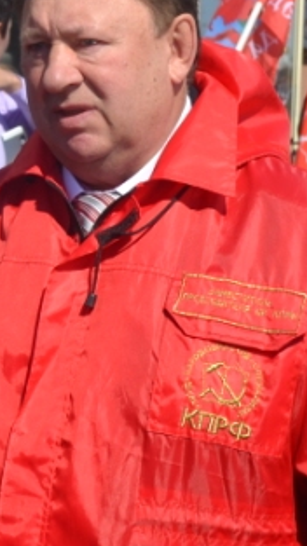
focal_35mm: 144
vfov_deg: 14.7
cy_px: 36
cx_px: -335
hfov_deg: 8.0
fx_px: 2085
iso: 100
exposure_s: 1/250
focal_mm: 28
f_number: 8
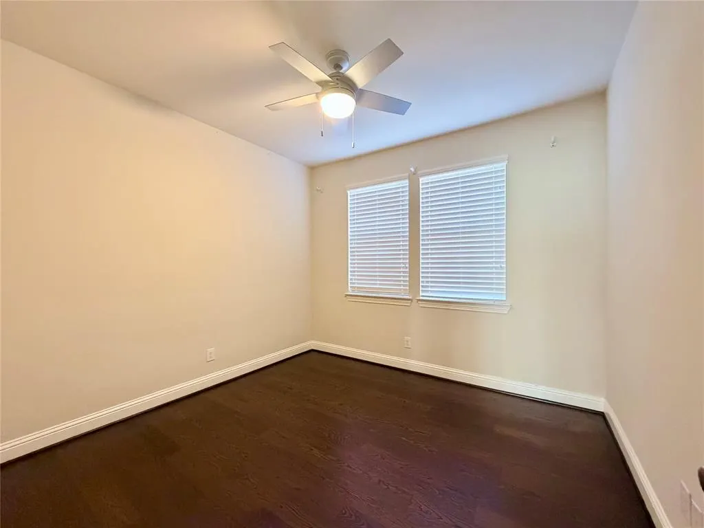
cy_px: 264
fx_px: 285
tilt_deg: +0.5
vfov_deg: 85.7
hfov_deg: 102.1
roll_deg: +0.3
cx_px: 352
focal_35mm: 14
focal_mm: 2.22
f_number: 2.2
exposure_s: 1/60
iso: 640
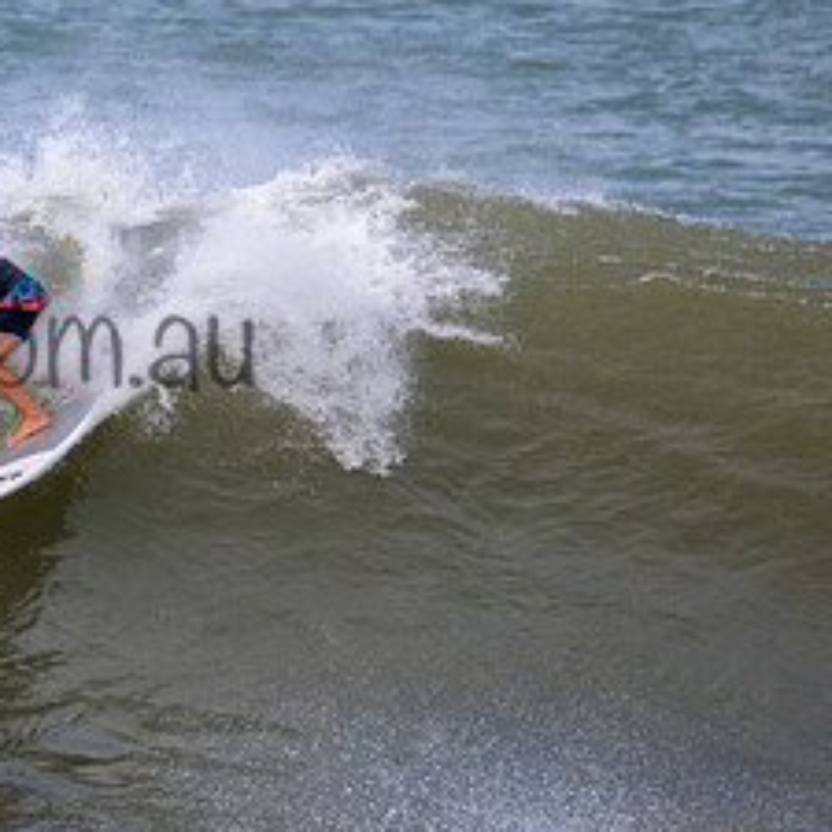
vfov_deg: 1.0
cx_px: -137
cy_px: 301
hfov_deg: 1.0
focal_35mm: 1754
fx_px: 47696
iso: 1250
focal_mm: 800
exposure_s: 1/2000
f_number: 11
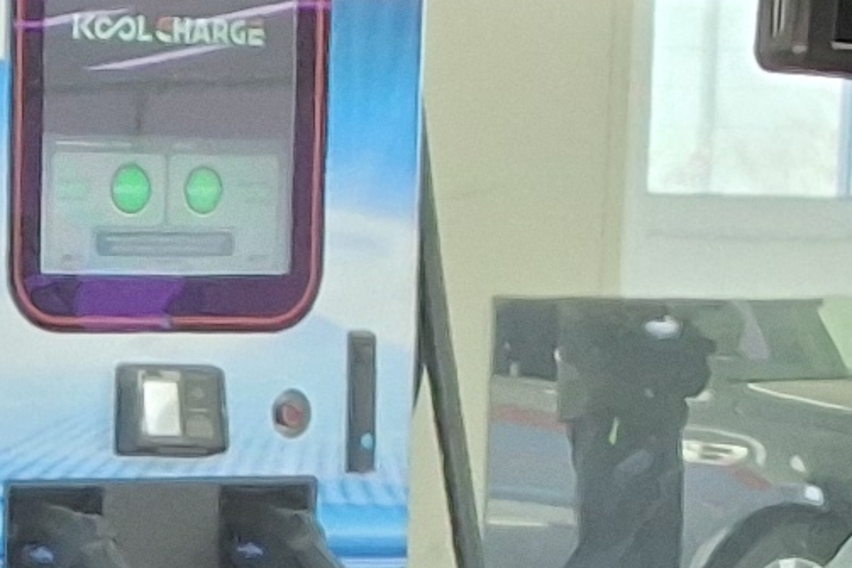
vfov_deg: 7.0
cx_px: -334
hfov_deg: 10.6
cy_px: 1083
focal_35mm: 189
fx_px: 4471
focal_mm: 2.91
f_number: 1.9
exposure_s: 1/40
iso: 80
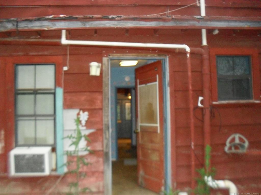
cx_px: 130
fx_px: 264
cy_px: 98
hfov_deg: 52.6
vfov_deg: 40.7
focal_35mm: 35
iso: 400
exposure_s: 1/45
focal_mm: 6.3
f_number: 8.4
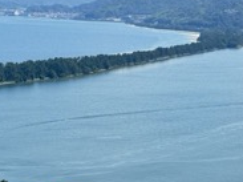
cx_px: 29
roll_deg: -1.4
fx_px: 884
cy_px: 28
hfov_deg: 15.5
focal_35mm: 126
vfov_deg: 11.7
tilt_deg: -3.0
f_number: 1.78
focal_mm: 6.86
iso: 64
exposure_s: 1/1848
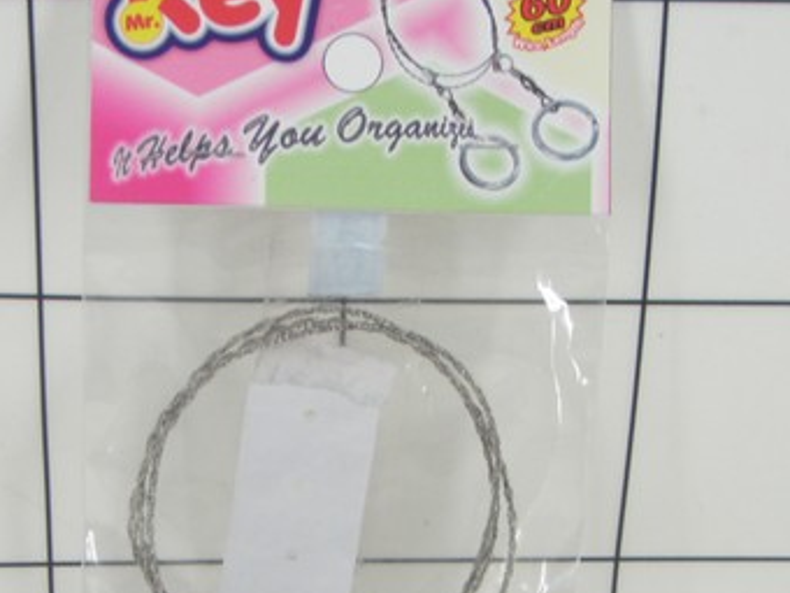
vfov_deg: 15.4
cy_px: 405
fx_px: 2191
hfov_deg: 20.4
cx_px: 328
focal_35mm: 96
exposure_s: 1/40
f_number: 4
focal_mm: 9.13
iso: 80
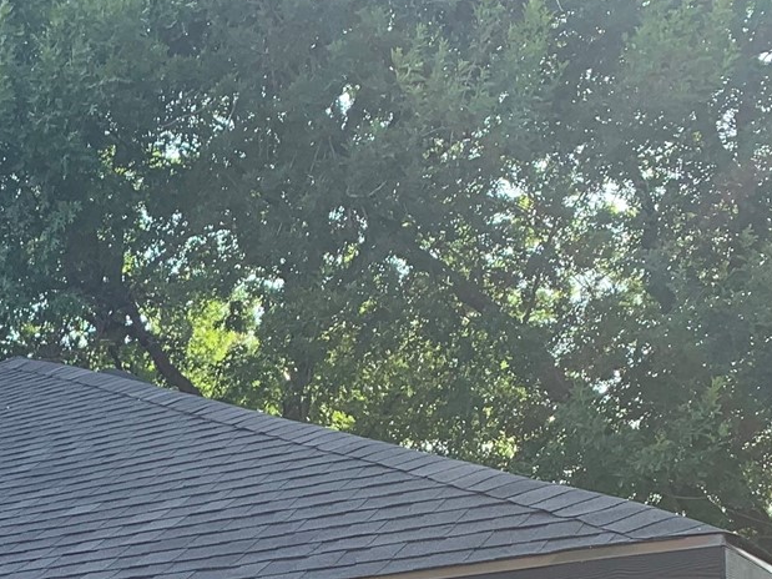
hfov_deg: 21.1
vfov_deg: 15.5
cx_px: -170
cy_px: 920
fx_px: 1918
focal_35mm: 86
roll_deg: -0.2
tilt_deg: +2.0
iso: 25
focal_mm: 4.25
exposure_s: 1/345
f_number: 1.8
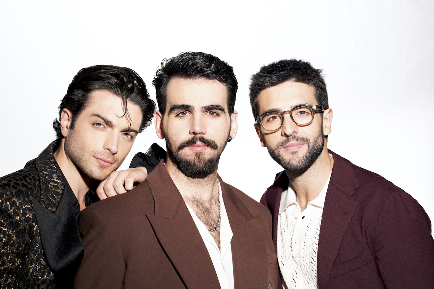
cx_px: 217
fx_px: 1627
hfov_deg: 15.2
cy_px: 144
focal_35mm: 135
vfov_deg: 10.2
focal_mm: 135
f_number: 4.5
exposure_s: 1/200
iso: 1000
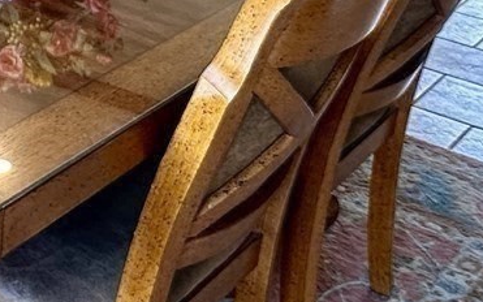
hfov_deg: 22.6
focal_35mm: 82
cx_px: -138
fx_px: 1080
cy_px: -126
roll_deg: -2.1
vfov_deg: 15.0
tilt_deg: -14.2
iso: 200
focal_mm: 2.22
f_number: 2.2
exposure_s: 1/60
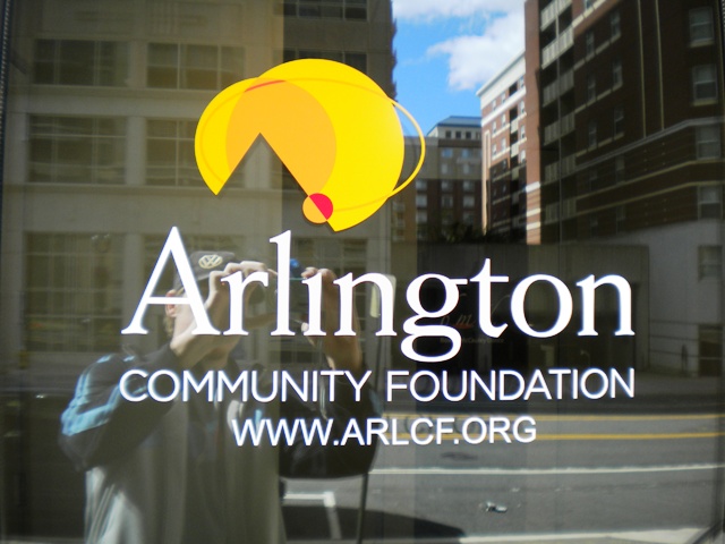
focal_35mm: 35
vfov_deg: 40.7
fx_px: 733
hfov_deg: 52.6
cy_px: 272
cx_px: 362
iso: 80
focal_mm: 6.3
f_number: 3.1
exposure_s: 1/162
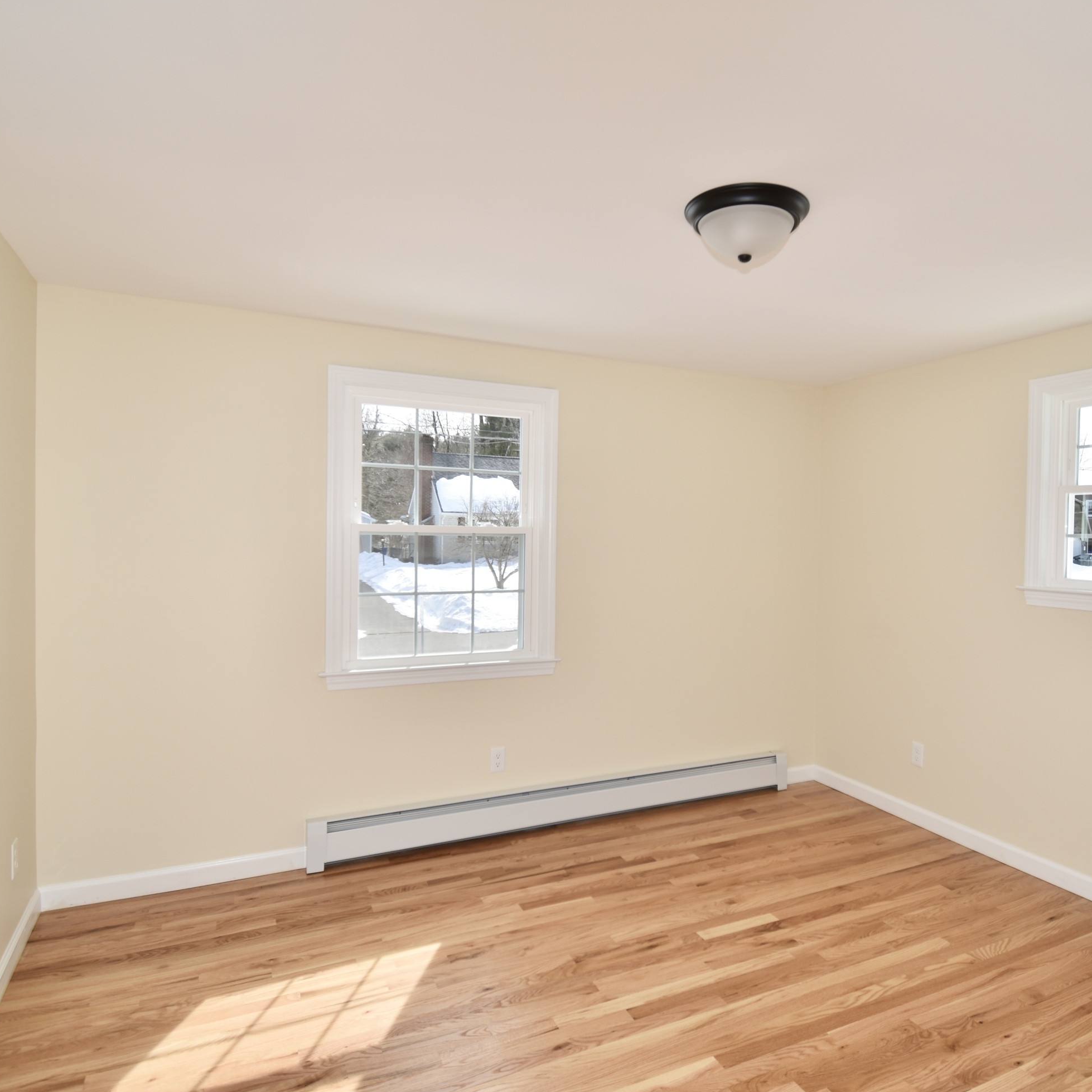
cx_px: 617
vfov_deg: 74.8
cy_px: 538
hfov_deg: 74.5
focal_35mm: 20
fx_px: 714
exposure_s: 1/125
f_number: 5.6
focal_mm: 10
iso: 100
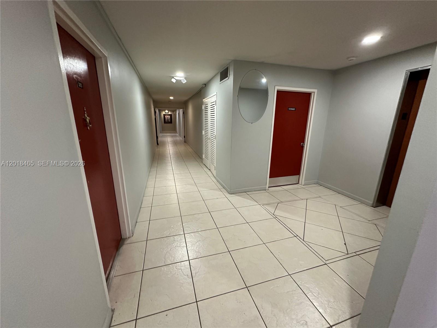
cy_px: 164
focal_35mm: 14
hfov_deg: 102.1
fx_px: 177
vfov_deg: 85.7
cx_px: 218
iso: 320
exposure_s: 1/60
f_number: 2.2
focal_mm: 2.2
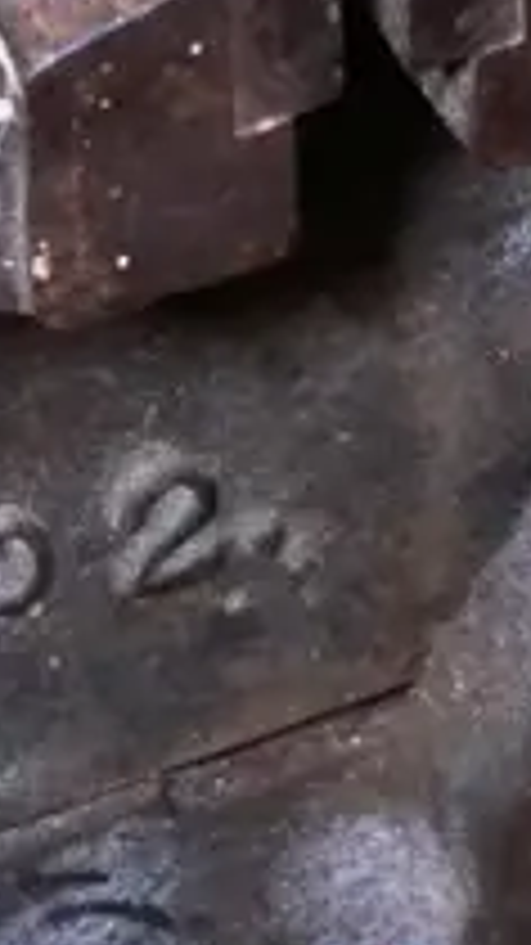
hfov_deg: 5.7
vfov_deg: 10.1
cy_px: 256
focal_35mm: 213
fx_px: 5336
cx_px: 558
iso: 3200
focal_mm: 20
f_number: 4.1
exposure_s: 1/250
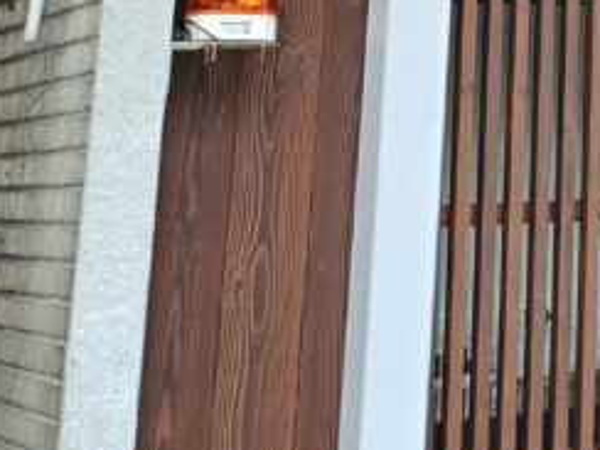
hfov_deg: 15.6
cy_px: -300
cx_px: 1126
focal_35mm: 105
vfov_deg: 13.0
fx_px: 1820
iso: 50
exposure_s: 1/107
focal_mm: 4.7
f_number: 1.7
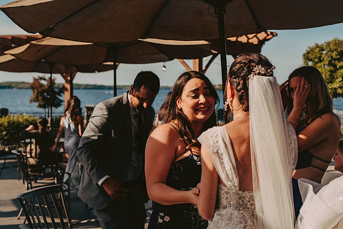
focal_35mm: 54
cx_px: 172
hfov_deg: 36.9
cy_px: 114
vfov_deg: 25.1
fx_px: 514
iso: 200
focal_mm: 50
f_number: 4
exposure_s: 1/1600
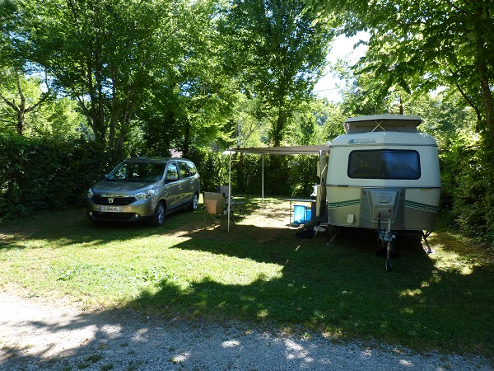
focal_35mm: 25
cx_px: 247
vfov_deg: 54.9
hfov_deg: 69.4
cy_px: 186
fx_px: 357
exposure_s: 1/125
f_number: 4
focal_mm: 4.5
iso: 100
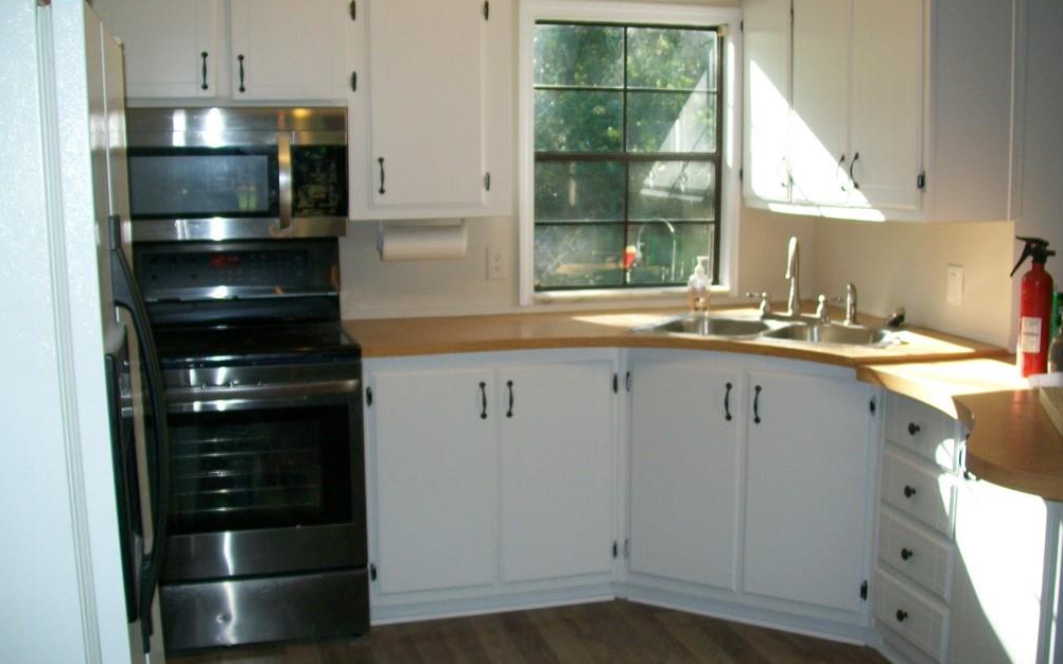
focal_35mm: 39
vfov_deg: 32.7
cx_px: 524
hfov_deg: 50.4
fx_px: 1130
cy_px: 311
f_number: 2.7
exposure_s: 1/60
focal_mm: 6
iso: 64
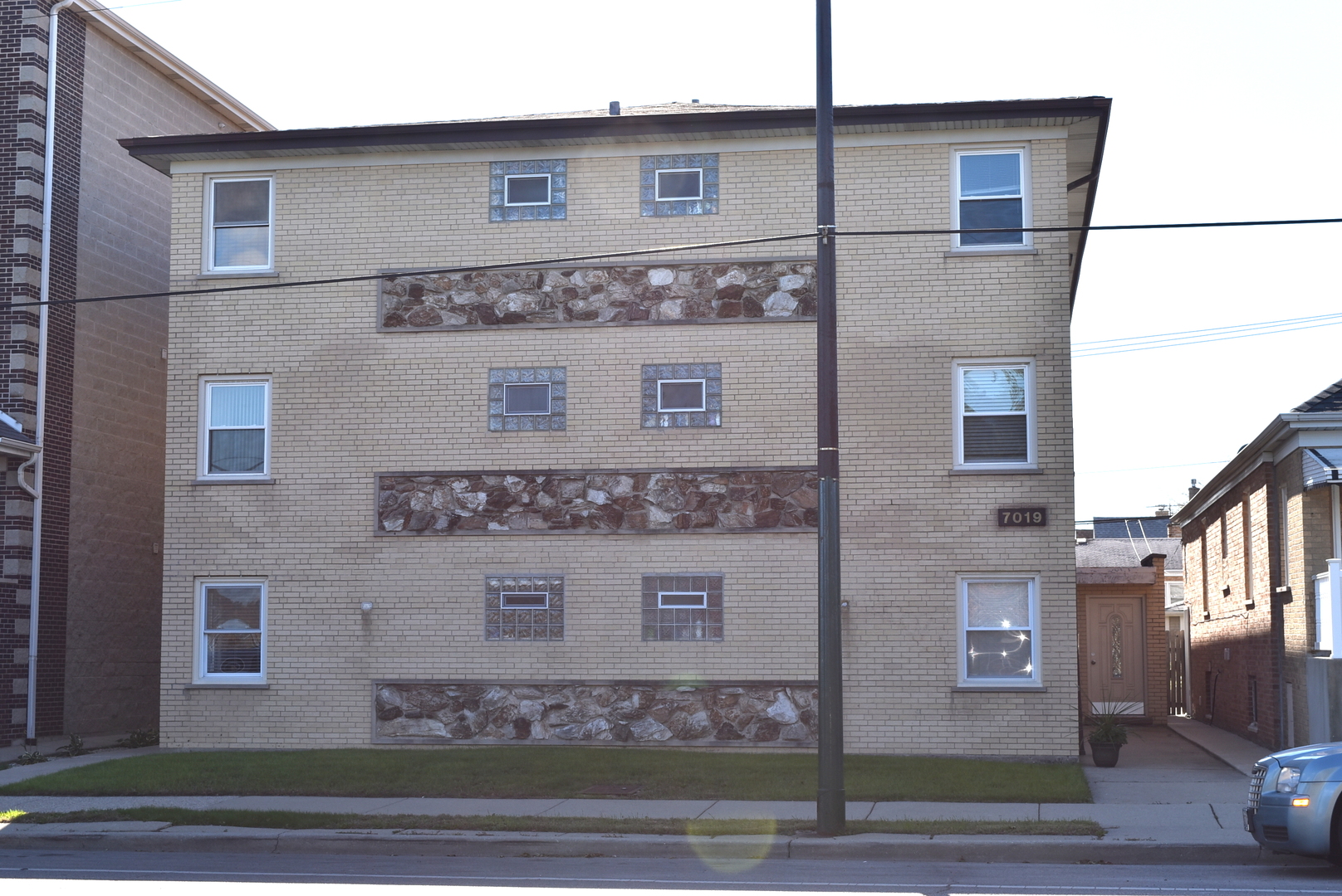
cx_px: 671
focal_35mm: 54
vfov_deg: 25.1
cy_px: 448
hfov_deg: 36.8
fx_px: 2014
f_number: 10
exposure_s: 1/200
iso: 100
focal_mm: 36
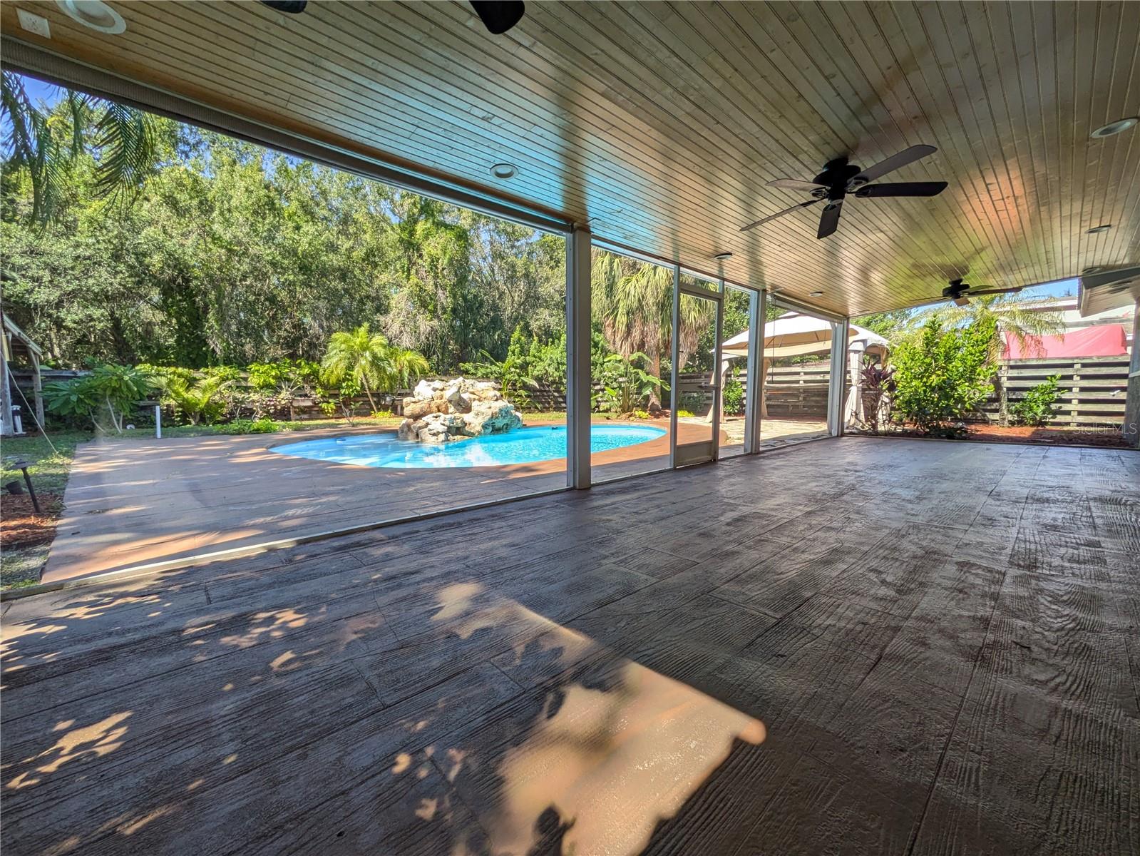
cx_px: 570
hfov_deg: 102.1
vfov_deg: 85.7
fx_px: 461
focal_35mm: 14
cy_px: 428
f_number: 2.2
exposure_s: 1/460
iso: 49
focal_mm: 1.83
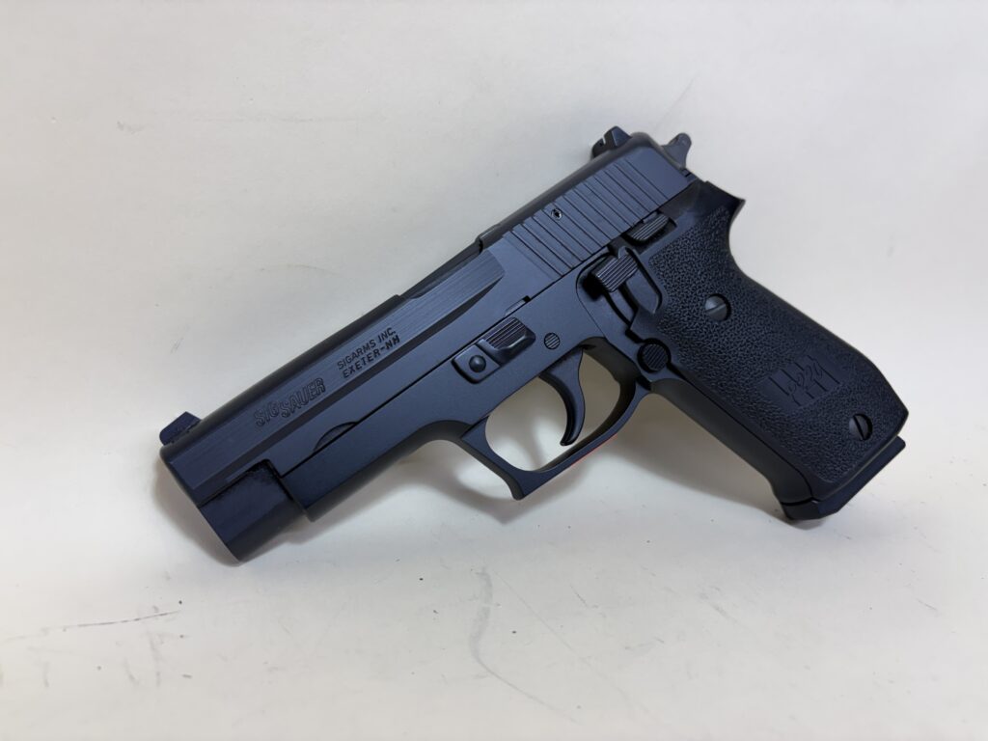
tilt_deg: -19.6
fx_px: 742
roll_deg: -3.6
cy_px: 370
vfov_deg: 53.1
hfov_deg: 67.3
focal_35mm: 26
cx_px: 494
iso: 64
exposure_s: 1/120
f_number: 1.6
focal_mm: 5.96
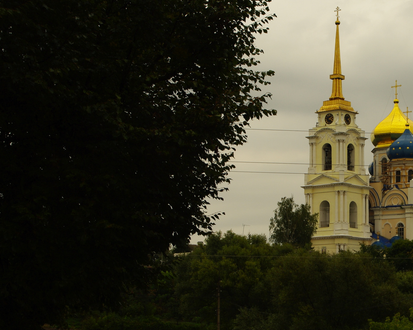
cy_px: 228
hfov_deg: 21.7
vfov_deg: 17.6
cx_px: 336
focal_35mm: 87
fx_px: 1063
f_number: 9.5
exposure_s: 1/45
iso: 100
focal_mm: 32.5
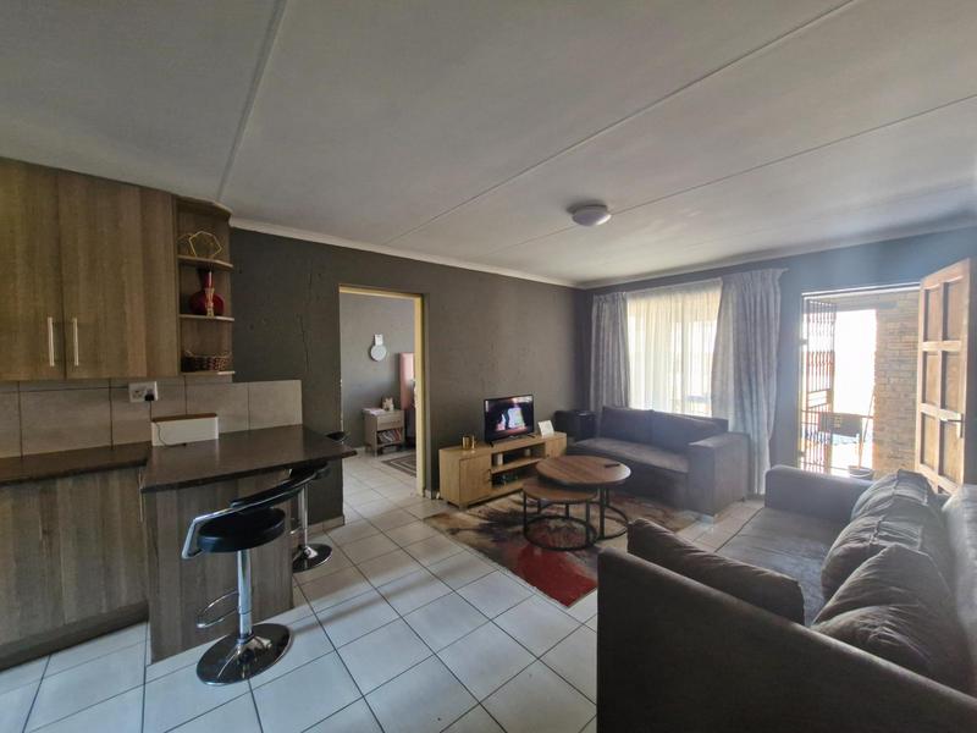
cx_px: 488
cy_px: 366
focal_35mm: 13
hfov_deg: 106.2
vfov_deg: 89.9
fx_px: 367
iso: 320
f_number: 2.2
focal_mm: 1.74
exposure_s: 1/50
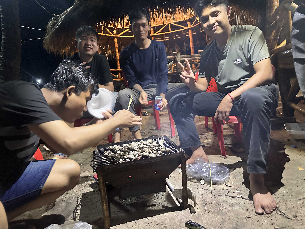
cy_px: 114
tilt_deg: -10.4
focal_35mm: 24
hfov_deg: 71.6
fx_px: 211
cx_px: 152
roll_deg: +6.0
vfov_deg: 56.8
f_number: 1.78
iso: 1600
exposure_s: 1/30
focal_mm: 6.86
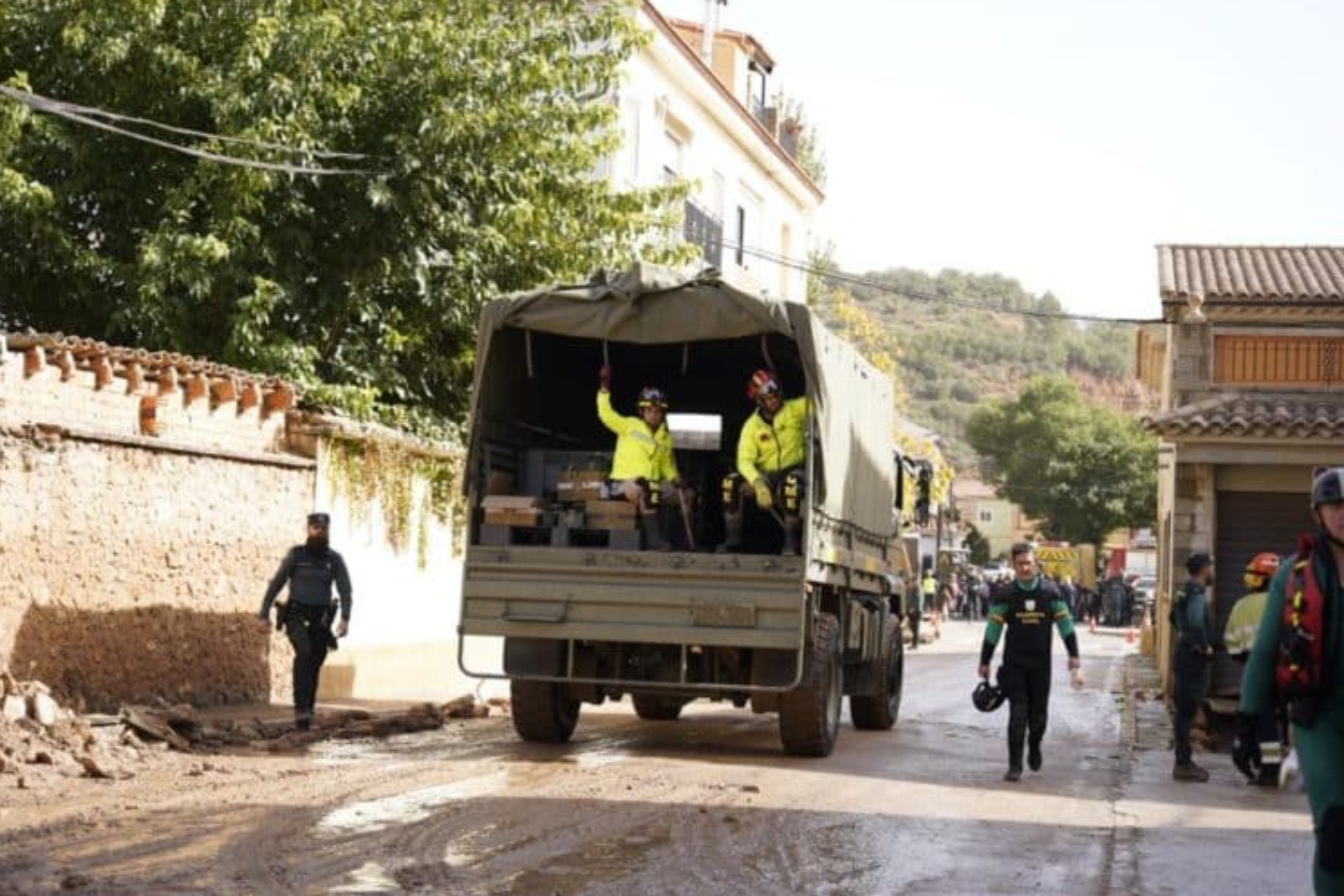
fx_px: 2389
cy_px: 452
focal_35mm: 64
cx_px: 654
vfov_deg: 21.2
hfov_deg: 31.4
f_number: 3.2
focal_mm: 62
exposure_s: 1/1250
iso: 320
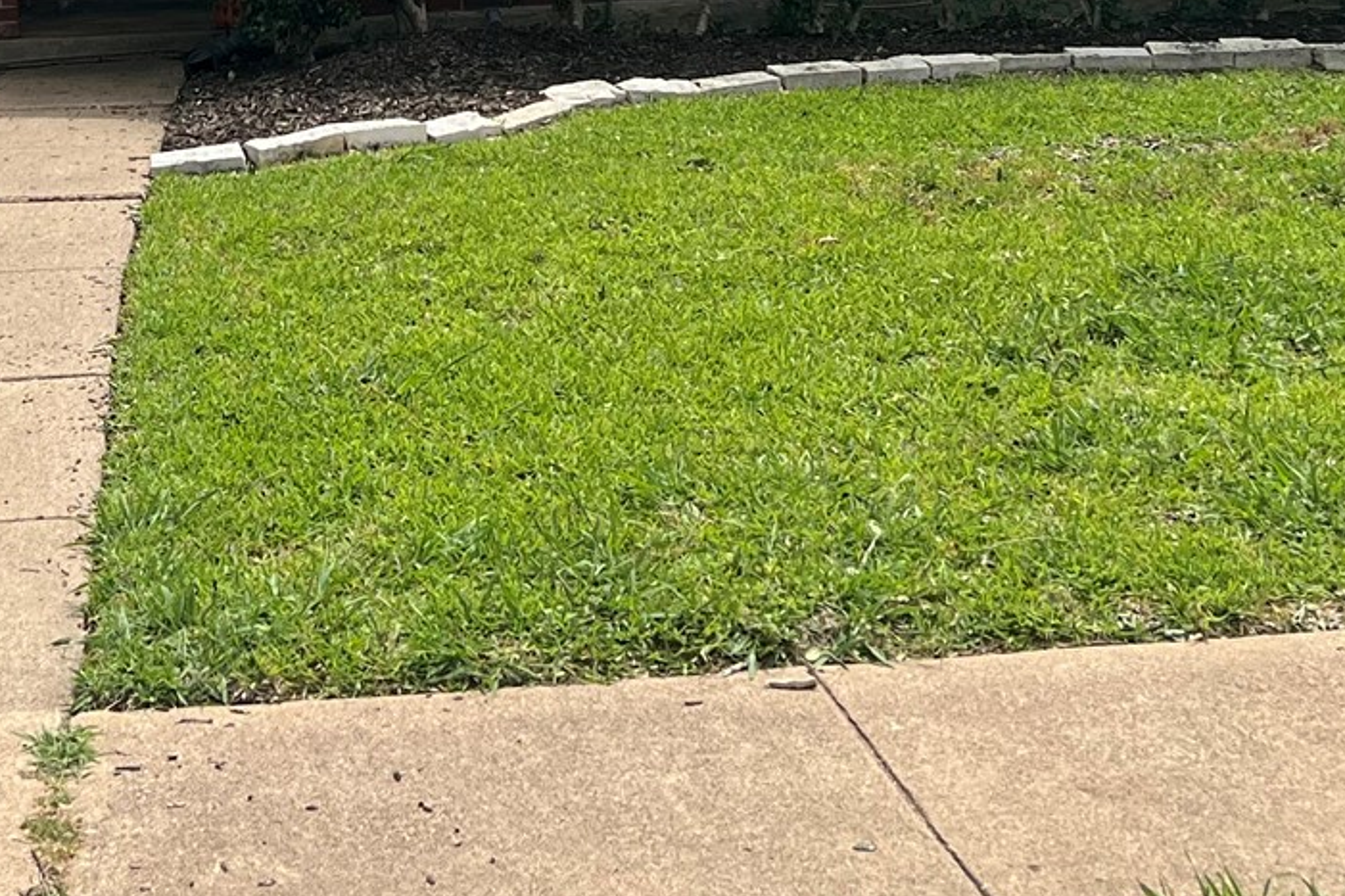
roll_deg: +2.6
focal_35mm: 79
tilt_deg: +4.3
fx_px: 2951
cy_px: -374
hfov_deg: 25.4
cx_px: 343
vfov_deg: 16.1
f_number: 1.5
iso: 50
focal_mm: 5.7
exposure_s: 1/6993
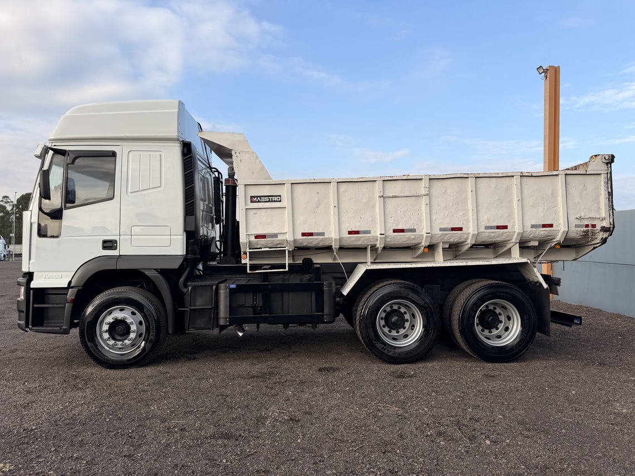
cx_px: 318
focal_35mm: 24
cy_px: 238
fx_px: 440
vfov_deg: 56.8
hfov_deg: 71.6
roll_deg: -0.1
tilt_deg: +0.8
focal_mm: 6.76
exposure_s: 1/1855
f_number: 1.78
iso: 80
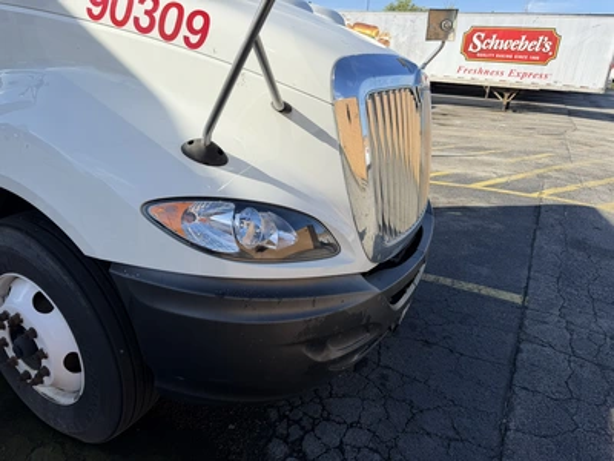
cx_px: 307
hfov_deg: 71.6
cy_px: 230
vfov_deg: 56.8
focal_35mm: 24
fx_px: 426
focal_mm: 6.76
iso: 80
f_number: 1.78
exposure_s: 1/2611
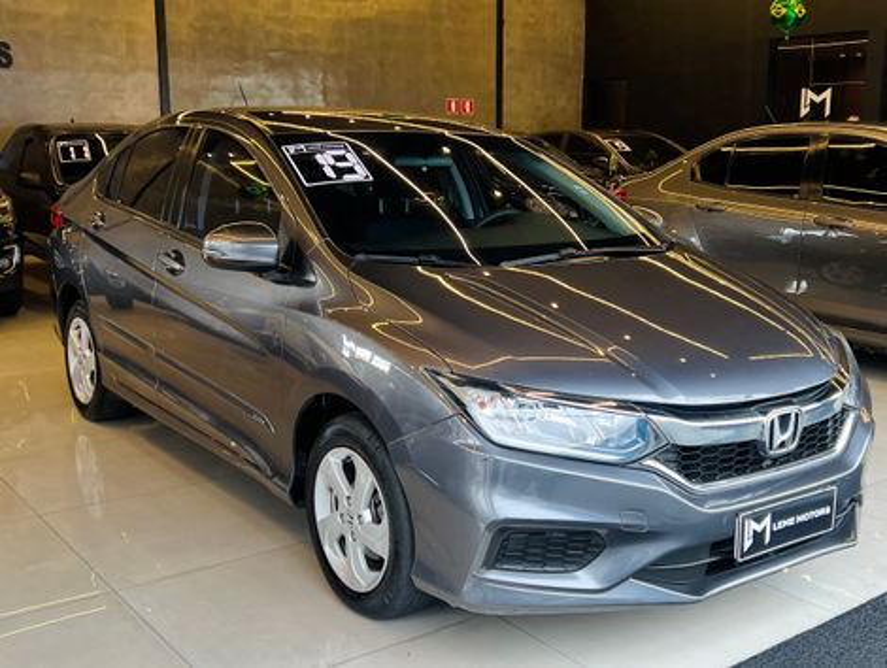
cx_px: 444
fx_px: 667
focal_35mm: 26
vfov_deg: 53.2
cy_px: 334
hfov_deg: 67.2
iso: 80
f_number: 1.5
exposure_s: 1/120
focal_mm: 5.7
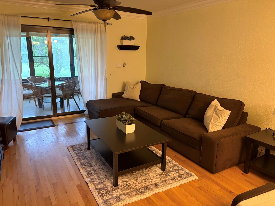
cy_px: 103
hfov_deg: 67.3
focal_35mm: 26
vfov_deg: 53.1
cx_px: 138
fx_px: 207
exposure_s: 1/60
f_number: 1.6
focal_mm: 5.96
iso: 500
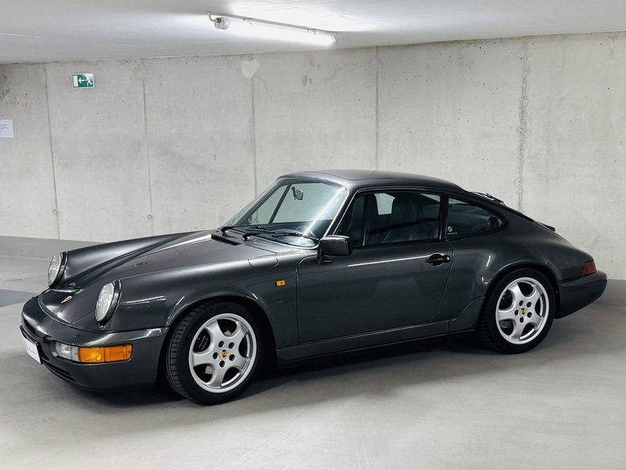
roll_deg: +1.0
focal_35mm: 24
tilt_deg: -10.1
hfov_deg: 71.6
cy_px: 235
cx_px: 313
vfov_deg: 56.8
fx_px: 434
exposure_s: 1/100
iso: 250
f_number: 1.78
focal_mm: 6.76
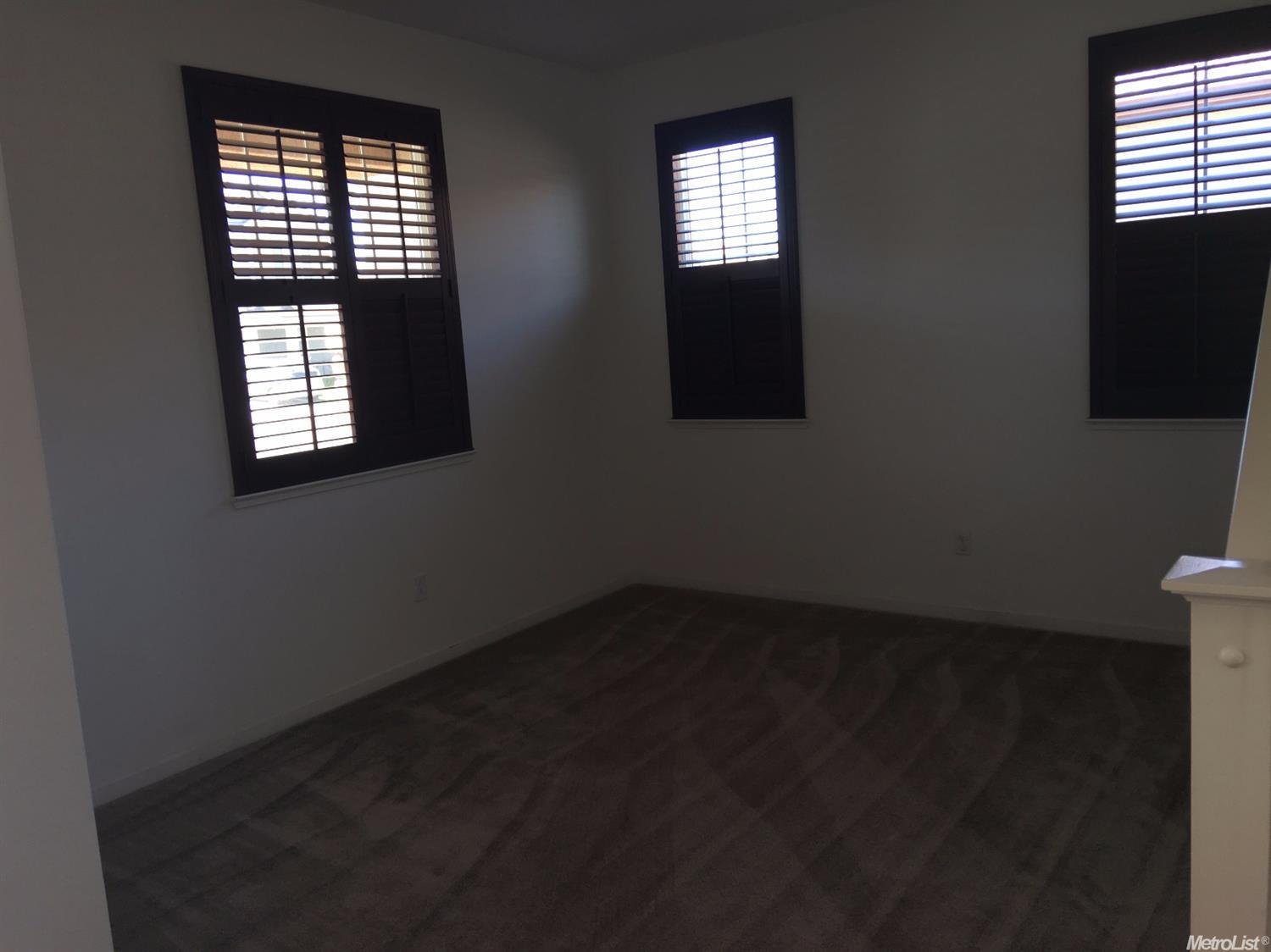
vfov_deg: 48.2
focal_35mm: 29
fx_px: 1064
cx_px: 636
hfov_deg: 61.7
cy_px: 476
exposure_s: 1/31
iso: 25
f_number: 2.2
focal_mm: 4.15
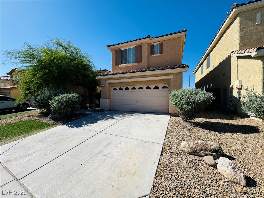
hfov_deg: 102.1
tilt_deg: -0.3
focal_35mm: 14
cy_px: 99
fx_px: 107
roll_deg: -0.3
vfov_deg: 85.7
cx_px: 132
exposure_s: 1/1880
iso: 50
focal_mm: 2.22
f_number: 2.2
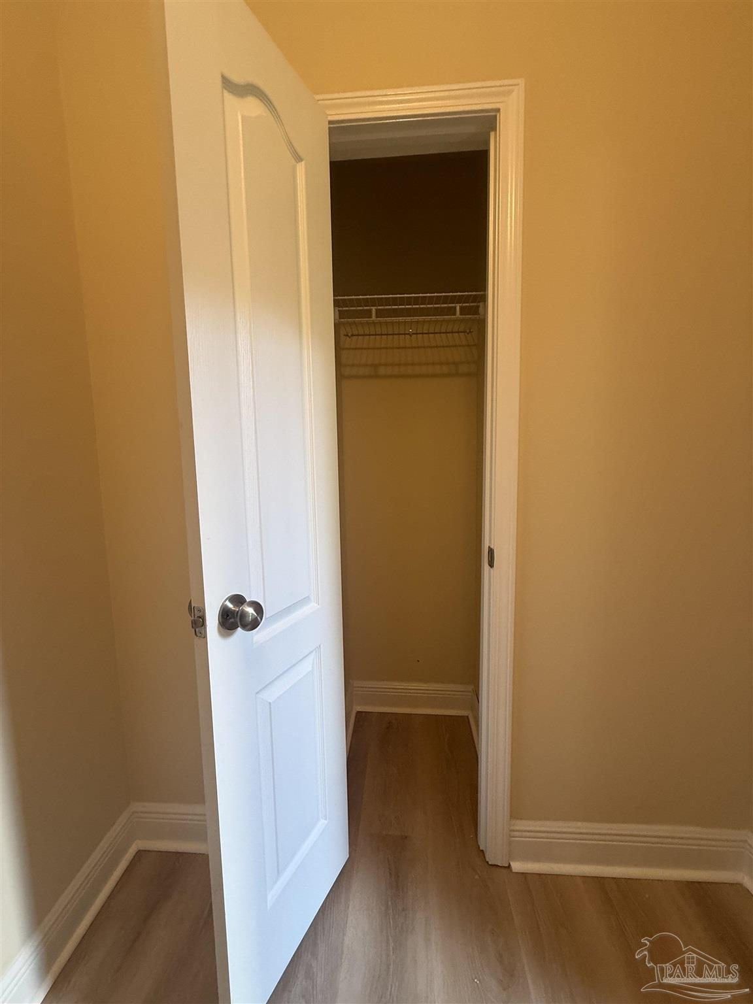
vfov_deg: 102.1
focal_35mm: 14
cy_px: 502
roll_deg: +0.5
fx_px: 406
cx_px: 376
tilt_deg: -5.6
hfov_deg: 85.7
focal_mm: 2.22
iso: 200
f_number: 2.2
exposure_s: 1/60
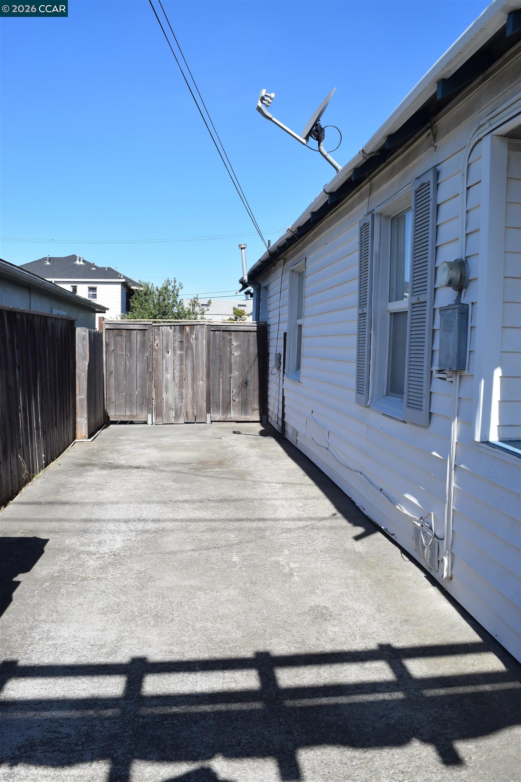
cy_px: 391
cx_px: 260
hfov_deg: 47.9
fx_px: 586
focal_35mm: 27
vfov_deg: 67.4
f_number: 10
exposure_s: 1/400
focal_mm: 18
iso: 200
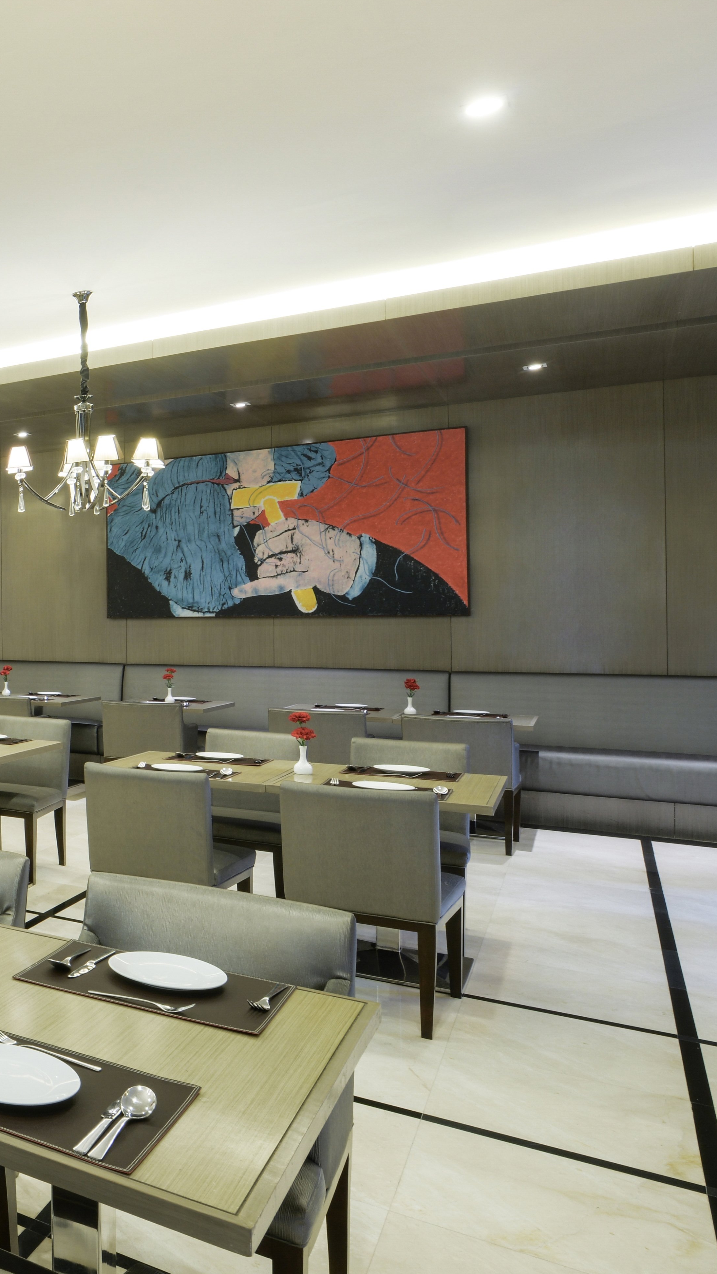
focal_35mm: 31
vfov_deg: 62.6
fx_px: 1048
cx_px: -367
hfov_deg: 26.7
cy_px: 615
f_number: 14
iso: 400
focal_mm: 17
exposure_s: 4
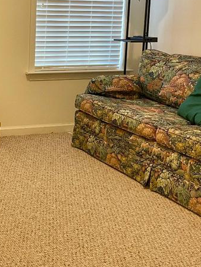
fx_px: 464
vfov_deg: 31.6
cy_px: 65
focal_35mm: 60
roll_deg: -1.0
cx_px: 5
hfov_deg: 23.5
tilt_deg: -6.9
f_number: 1.6
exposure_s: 1/60
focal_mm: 5.1
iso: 125
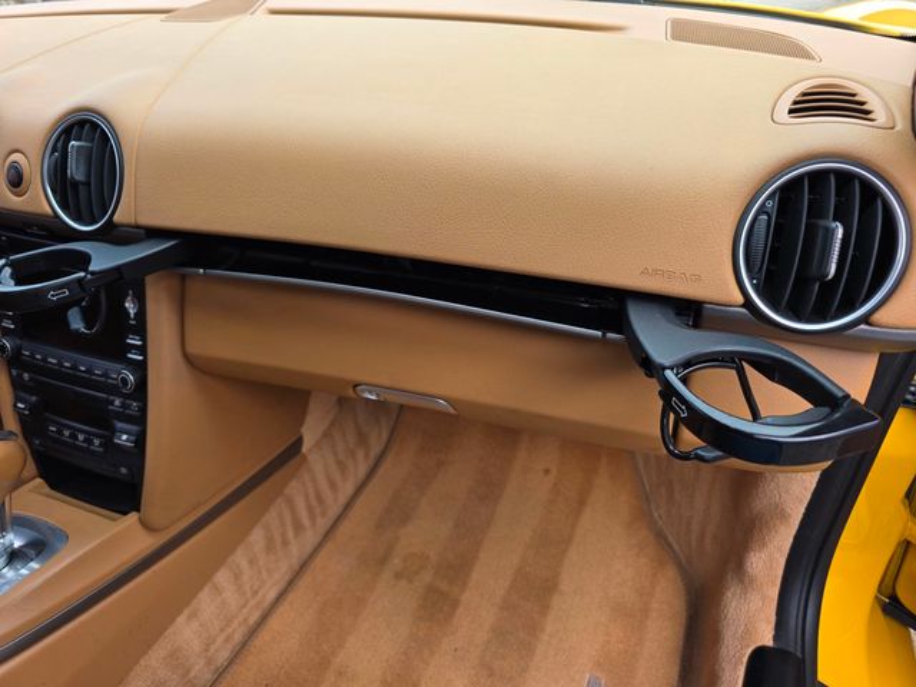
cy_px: 344
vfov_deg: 58.9
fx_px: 609
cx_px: 458
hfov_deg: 73.9
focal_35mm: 23
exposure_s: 1/180
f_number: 1.7
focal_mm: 6.3
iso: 32
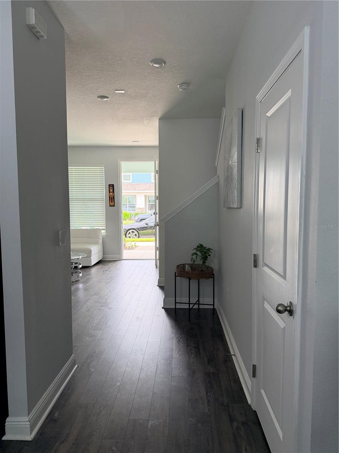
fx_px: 313
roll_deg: +0.6
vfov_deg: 71.6
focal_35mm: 24
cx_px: 170
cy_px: 226
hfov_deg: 56.8
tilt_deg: -3.6
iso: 200
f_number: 1.78
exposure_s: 1/148
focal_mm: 6.76
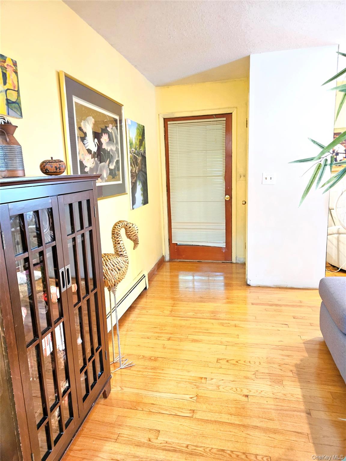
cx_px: 173
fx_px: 307
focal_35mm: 23
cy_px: 230
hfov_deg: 58.9
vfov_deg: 73.9
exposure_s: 1/20
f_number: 1.8
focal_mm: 5.4
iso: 1600
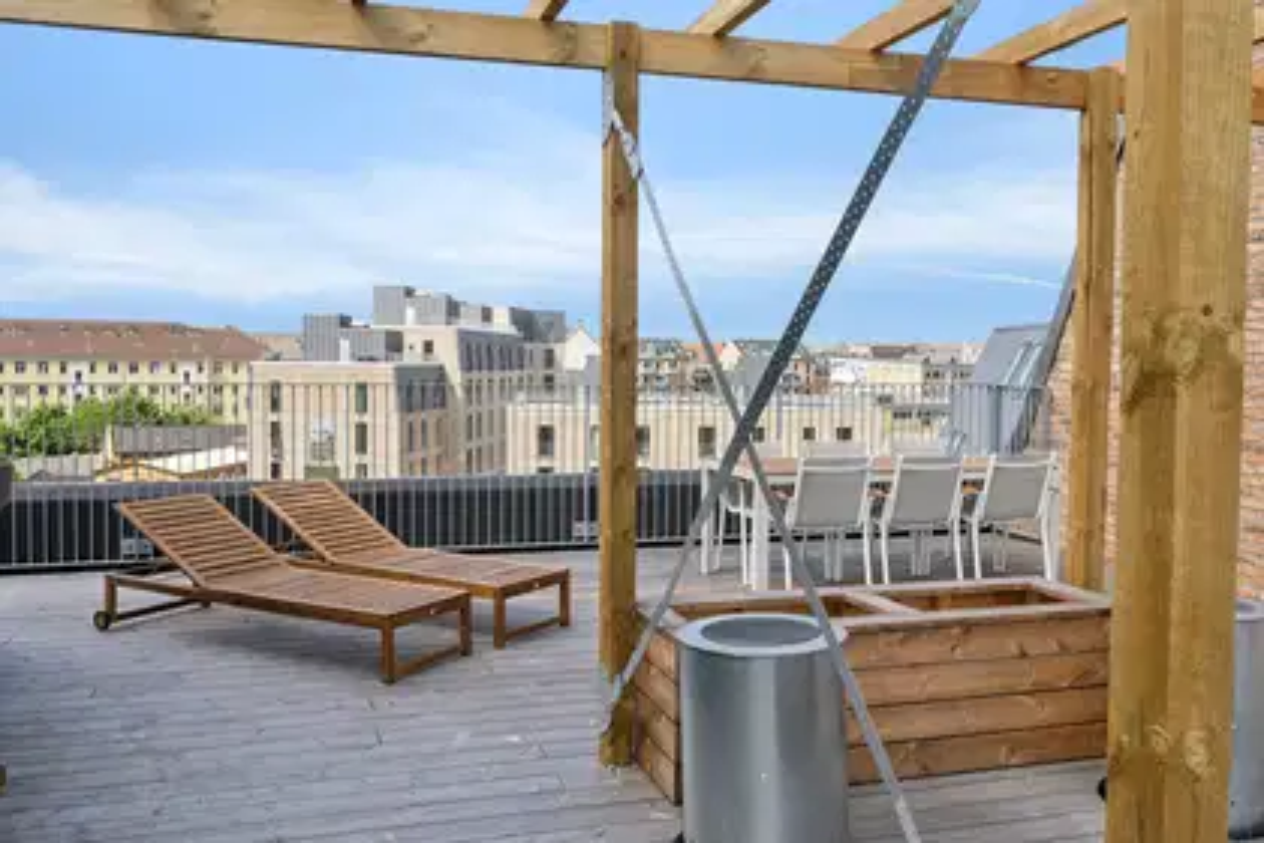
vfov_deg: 43.6
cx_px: 632
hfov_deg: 61.9
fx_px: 1053
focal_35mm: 30
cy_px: 422
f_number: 8
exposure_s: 1/320
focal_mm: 20
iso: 200
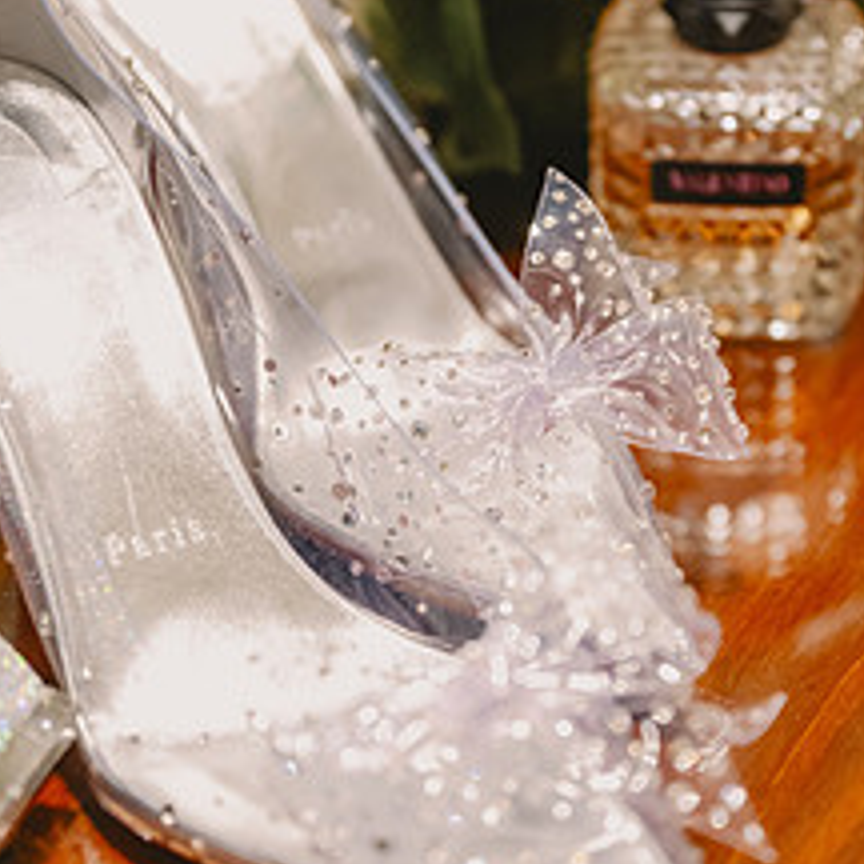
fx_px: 3502
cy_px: 404
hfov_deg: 14.0
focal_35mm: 124
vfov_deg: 14.1
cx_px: 568
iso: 2000
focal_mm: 70
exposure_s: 1/320
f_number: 2.8
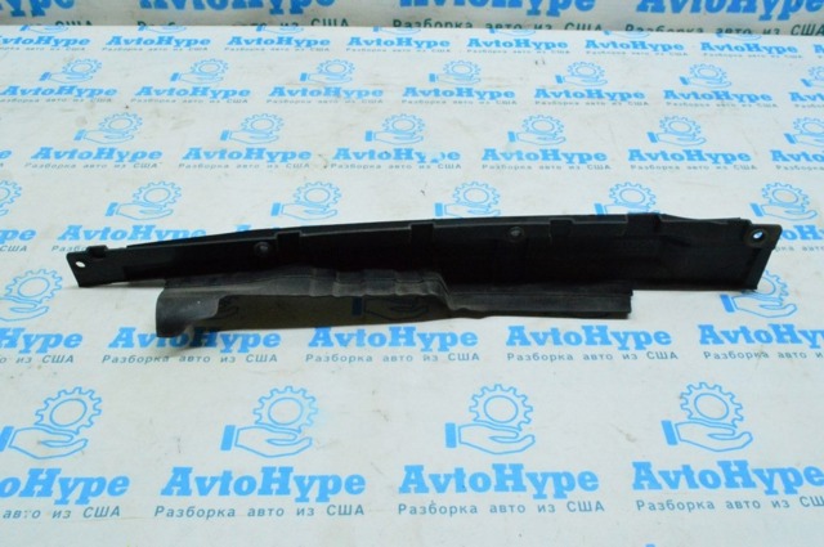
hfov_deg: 57.3
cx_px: 412
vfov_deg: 39.9
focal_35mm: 33
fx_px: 754
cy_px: 274
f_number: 25
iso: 6400
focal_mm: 22
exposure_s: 1/30
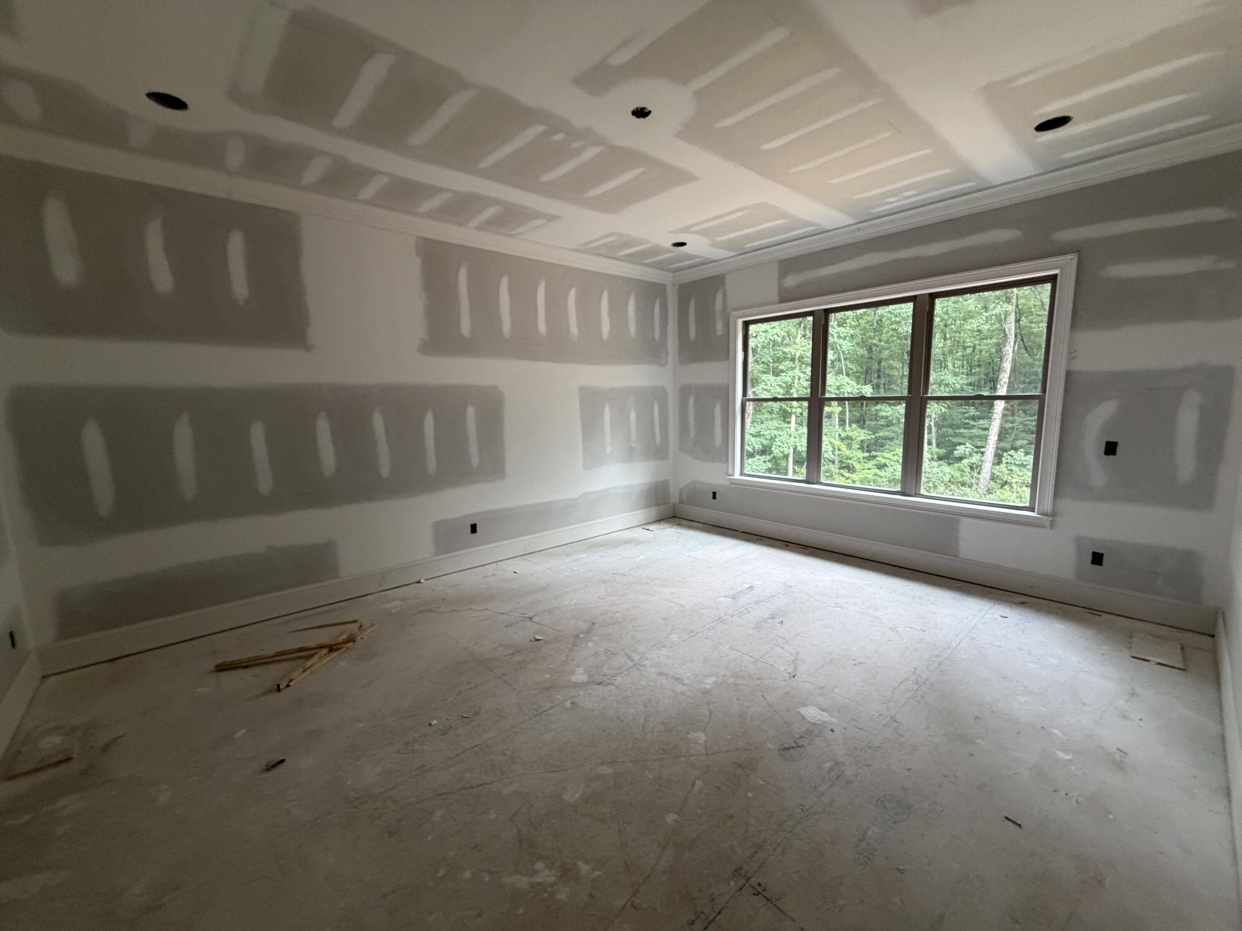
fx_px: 502
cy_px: 466
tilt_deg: -5.7
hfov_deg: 102.1
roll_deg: +1.0
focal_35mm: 14
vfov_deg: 85.7
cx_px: 621
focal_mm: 2.22
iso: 320
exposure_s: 1/70
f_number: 2.2
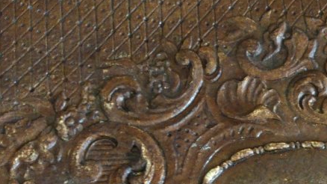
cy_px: 272
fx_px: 945
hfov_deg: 18.7
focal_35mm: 109
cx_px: 385
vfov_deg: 10.7
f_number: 2.8
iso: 800
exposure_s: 1/15
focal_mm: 14.23
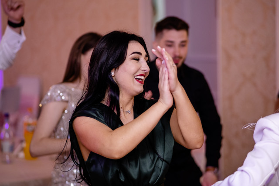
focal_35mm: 128
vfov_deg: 10.7
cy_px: 93
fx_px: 992
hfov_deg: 16.0
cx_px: 140
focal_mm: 85
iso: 800
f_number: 1.8
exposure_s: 1/200
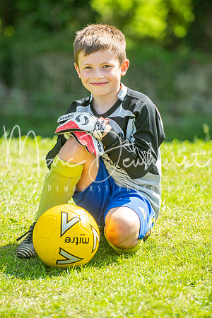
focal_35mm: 232
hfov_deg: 5.9
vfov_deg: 8.9
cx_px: 106
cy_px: 159
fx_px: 2054
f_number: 3.2
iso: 250
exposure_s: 1/1000
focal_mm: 155
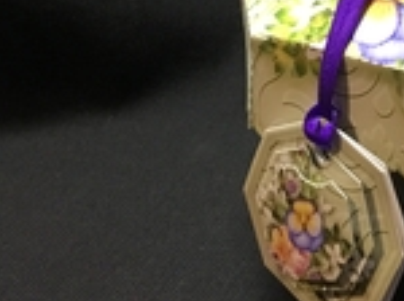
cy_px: 23
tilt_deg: -16.6
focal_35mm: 93
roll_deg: +2.3
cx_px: 442
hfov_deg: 20.2
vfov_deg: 15.6
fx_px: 1084
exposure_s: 1/33
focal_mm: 3.3
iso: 200
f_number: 2.4
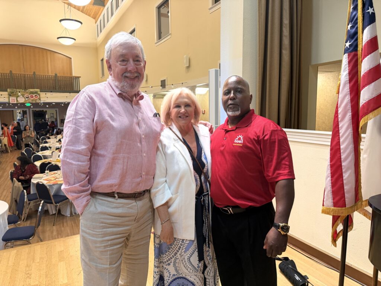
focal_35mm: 24
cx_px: 190
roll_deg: +1.0
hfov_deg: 71.6
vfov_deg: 56.8
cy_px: 143
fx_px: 264
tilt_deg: -6.7
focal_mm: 6.76
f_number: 1.78
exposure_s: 1/60
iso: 320
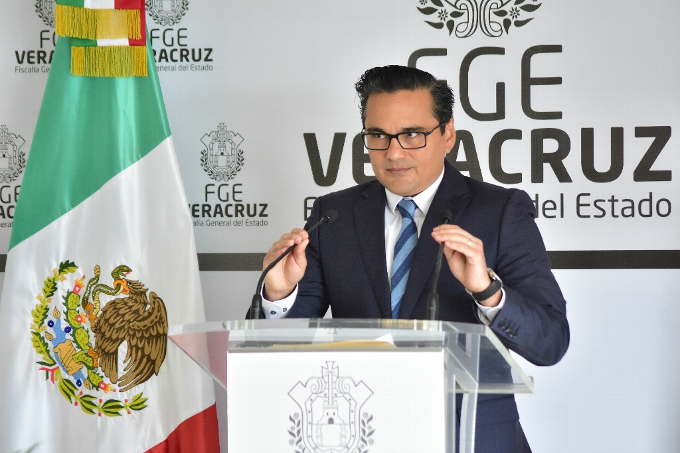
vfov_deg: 7.5
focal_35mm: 183
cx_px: 340
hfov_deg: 11.2
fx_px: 3457
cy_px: 226
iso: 2000
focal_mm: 122
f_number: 4.2
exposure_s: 1/250
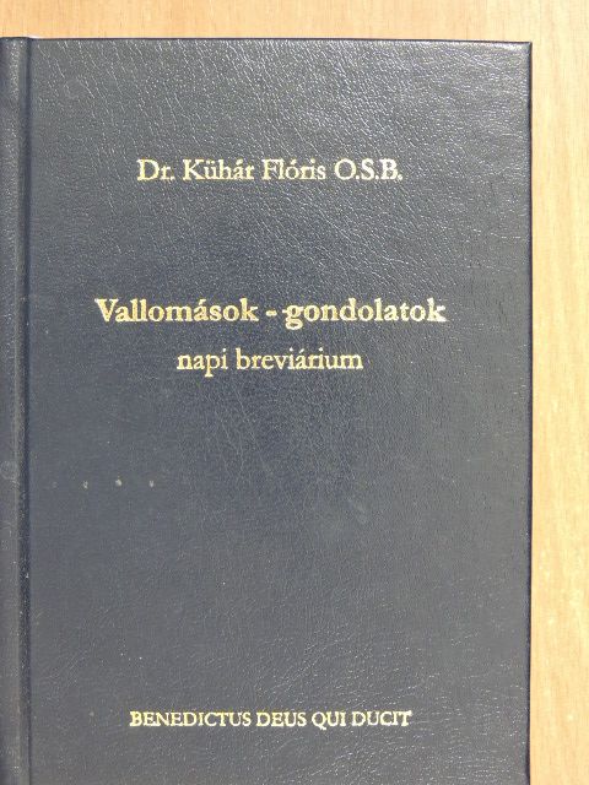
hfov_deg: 22.6
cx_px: 294
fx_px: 1475
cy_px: 392
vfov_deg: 29.8
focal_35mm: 65
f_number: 4.2
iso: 560
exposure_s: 1/8
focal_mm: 11.6
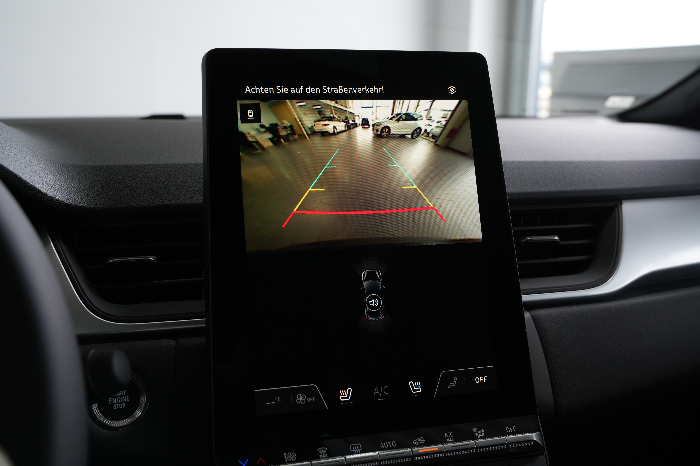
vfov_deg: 37.9
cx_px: 350
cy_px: 233
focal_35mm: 35
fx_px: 681
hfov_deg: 54.4
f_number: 5.6
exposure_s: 1/10
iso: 100
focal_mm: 35
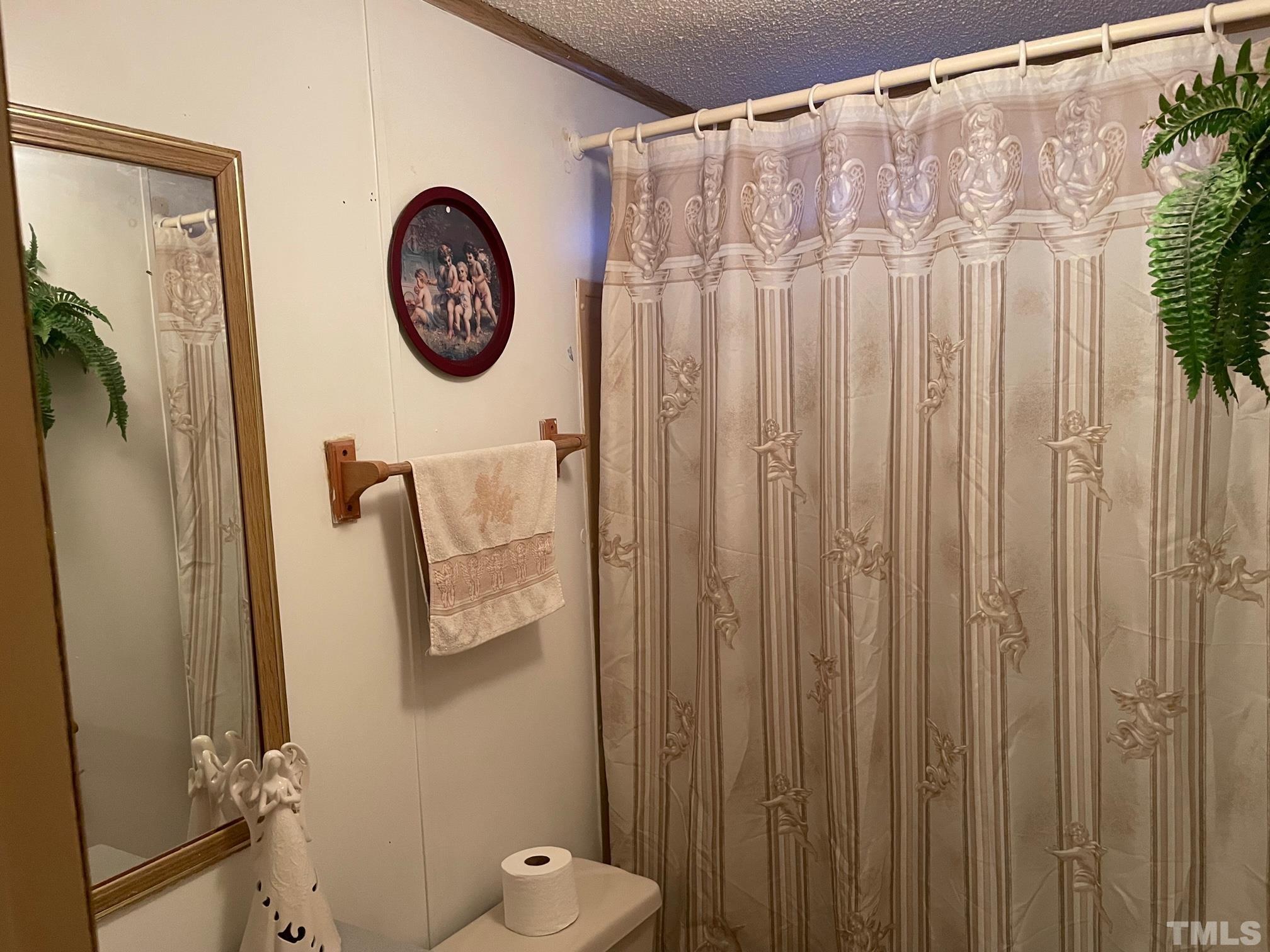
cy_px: 476
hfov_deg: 67.3
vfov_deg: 53.1
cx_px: 635
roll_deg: +2.5
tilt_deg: -5.0
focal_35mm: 26
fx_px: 954
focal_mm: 4.2
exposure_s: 1/40
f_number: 1.6
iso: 400
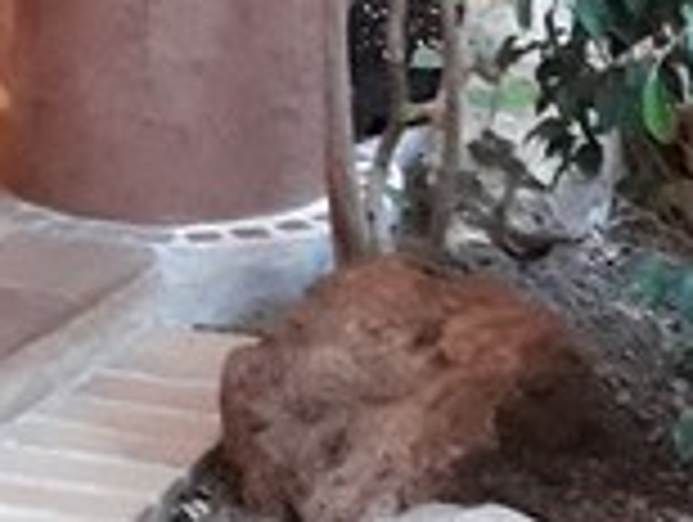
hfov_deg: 13.6
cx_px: 418
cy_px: -270
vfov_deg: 9.9
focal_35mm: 145
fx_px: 2907
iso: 800
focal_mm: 3.7
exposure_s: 1/17
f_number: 1.9
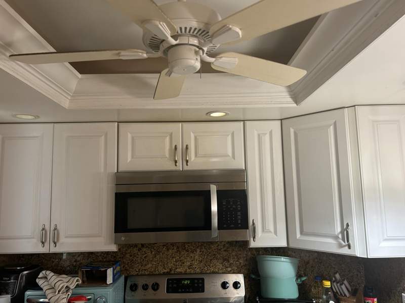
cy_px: 152
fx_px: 304
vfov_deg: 53.1
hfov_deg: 67.3
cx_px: 202
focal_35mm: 26
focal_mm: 5.7
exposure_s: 1/60
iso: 200
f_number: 1.5
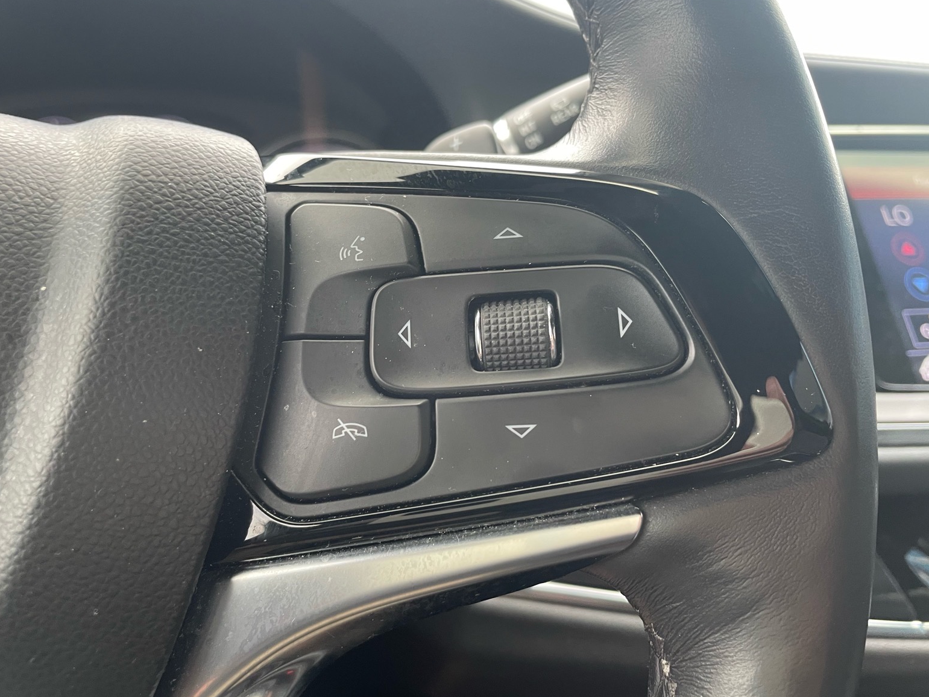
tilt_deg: -12.5
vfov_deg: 51.4
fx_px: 725
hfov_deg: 65.3
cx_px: 461
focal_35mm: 27
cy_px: 357
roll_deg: -0.9
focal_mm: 4.2
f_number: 1.6
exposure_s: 1/89
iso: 125
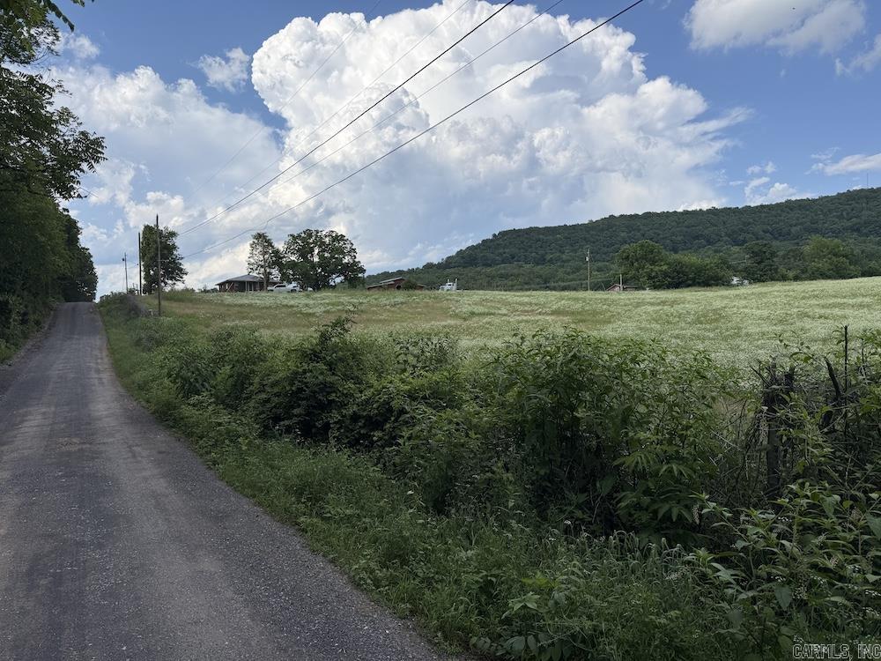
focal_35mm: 24
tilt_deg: +1.2
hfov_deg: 71.6
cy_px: 330
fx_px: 611
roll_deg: +1.1
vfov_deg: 56.8
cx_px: 440
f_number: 1.78
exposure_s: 1/5319
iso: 80
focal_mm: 6.76
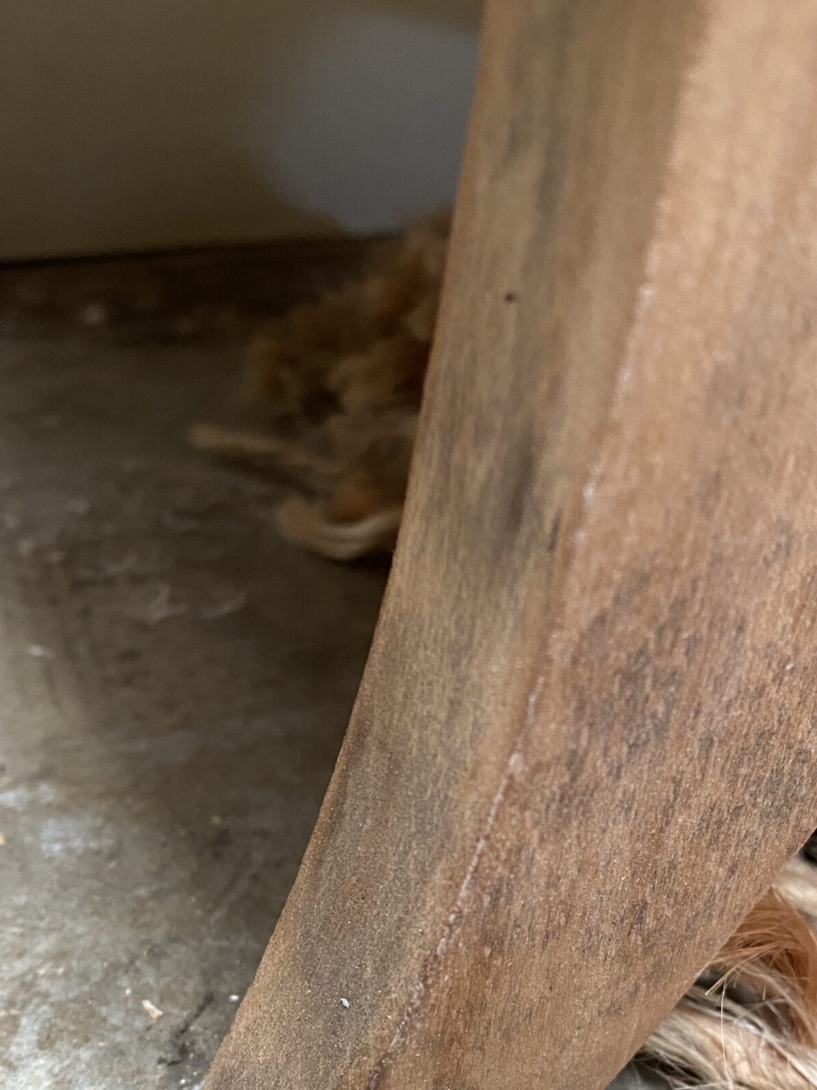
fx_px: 1259
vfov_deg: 45.2
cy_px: 818
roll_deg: -4.7
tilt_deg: -33.2
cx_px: 453
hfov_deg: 35.9
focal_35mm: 40
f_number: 1.8
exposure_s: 1/60
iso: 200
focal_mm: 4.25
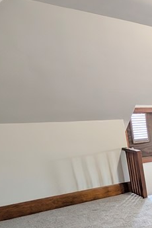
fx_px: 234
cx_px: 234
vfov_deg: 46.9
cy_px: 204
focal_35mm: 37
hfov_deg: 25.6
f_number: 1.7
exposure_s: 1/25.2
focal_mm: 2.02
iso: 65
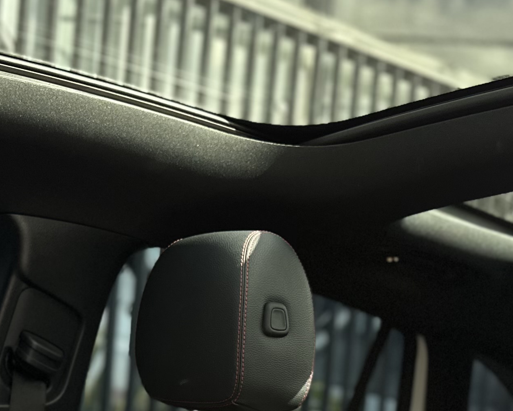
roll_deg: -6.2
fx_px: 1139
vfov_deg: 19.0
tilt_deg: -3.6
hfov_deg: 25.3
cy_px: 532
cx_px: 310
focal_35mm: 75
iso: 80
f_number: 1.78
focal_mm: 6.86
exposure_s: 1/172
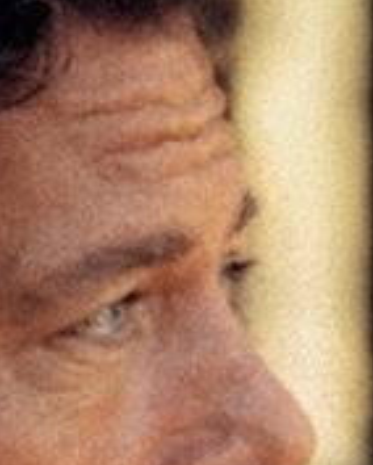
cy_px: 1445
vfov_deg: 1.6
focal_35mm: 1182
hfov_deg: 1.3
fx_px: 16283
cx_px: -131
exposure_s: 1/800
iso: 800
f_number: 3.2
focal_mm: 155
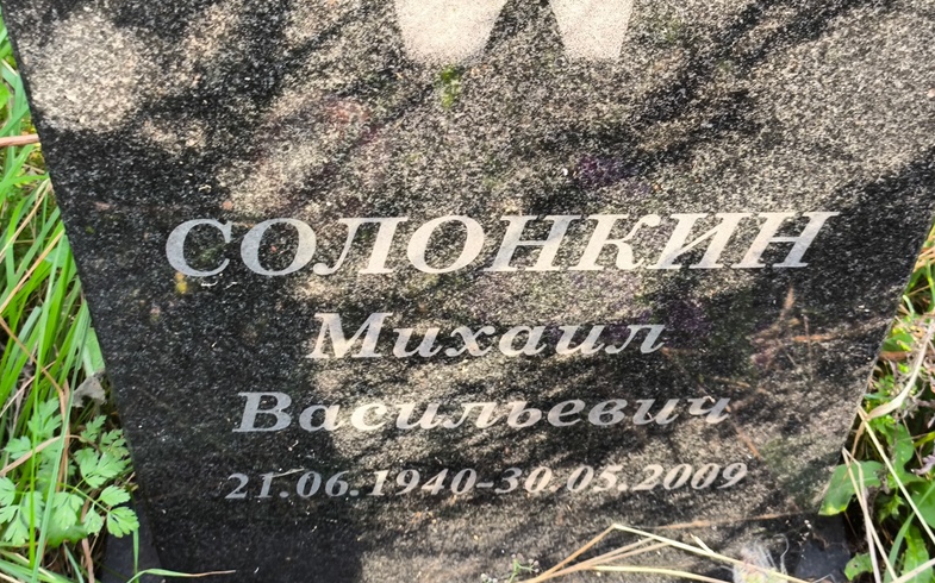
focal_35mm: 54
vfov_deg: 24.0
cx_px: 463
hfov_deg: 37.5
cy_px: 274
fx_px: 1376
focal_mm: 4.71
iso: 64
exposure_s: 1/50
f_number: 1.7
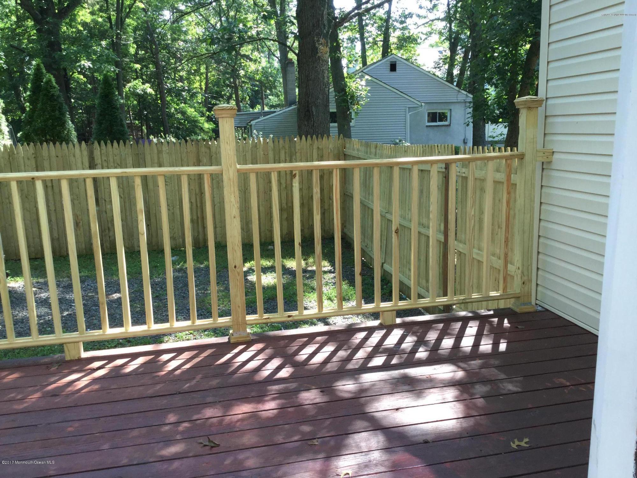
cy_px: 239
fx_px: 570
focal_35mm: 31
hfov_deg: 58.4
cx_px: 318
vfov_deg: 45.4
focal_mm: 3.3
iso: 40
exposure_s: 1/120
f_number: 2.4
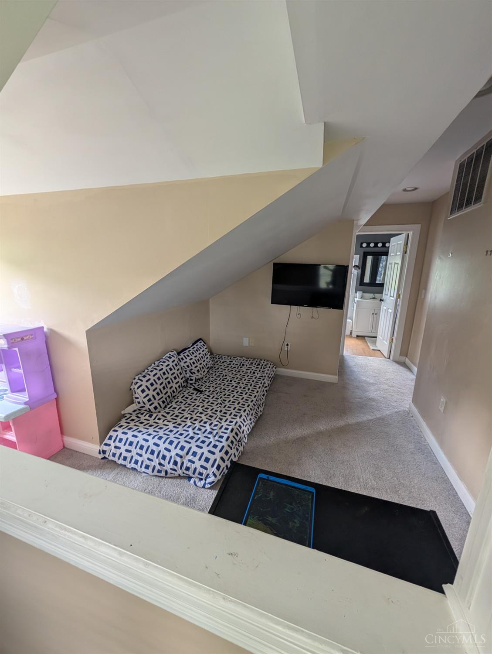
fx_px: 227
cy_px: 327
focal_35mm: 12
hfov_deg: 94.7
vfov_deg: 110.4
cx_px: 246
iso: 129
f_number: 1.7
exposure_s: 1/53.8
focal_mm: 2.02
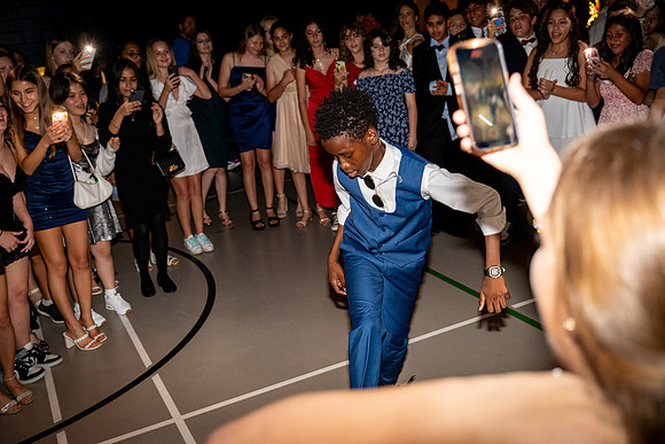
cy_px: 222
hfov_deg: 50.7
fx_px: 702
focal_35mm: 38
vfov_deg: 35.1
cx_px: 332
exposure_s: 1/100
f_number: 4
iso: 1250
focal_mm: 38
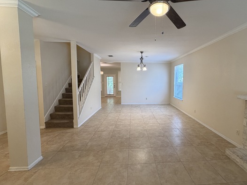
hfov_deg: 90.3
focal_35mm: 17
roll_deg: -0.3
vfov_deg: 74.7
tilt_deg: -4.9
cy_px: 90
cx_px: 143
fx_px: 121
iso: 200
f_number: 2.2
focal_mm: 2.22
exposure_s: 1/60
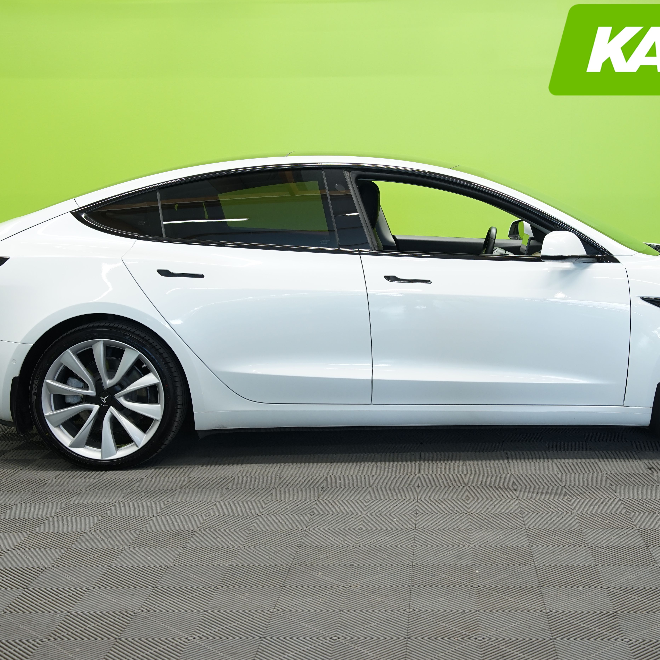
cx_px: 415
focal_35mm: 52
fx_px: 1122
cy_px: 324
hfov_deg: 32.6
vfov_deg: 32.8
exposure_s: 1/20
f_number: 5
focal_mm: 38
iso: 500
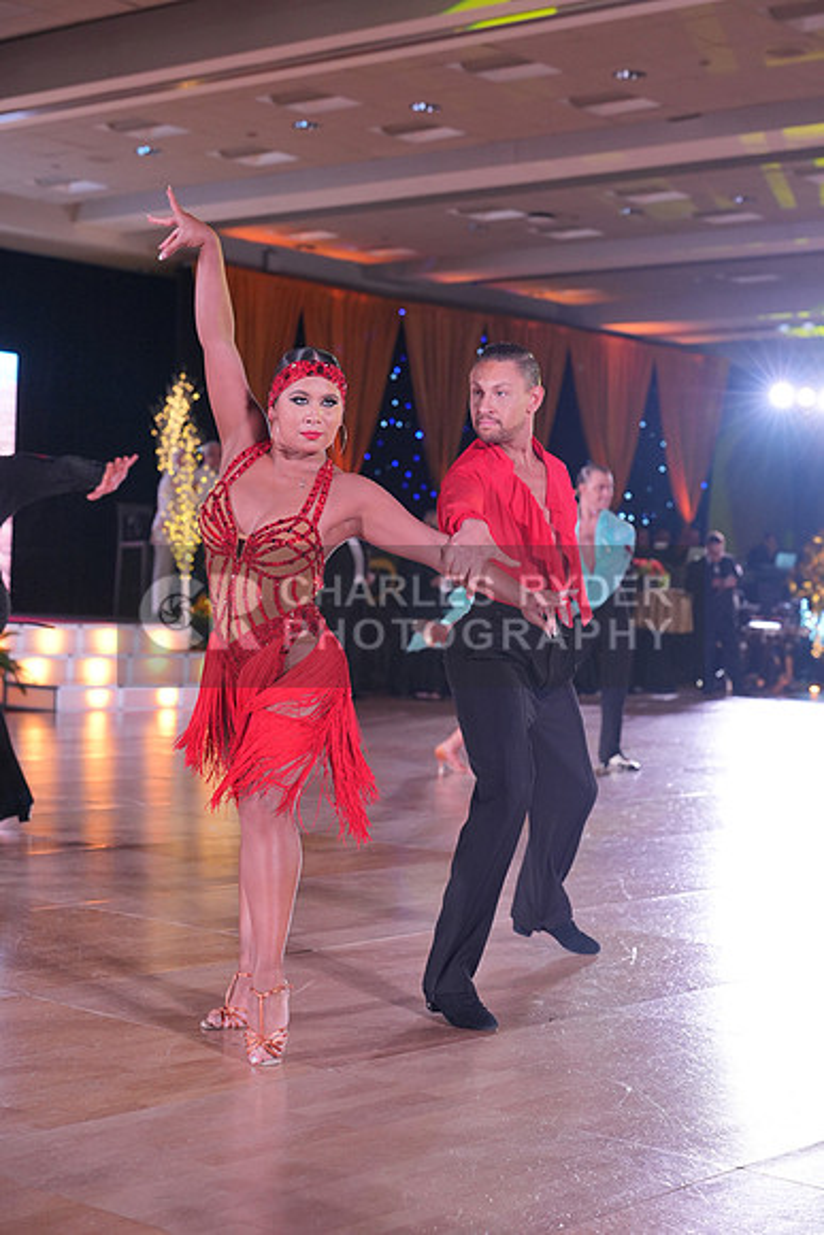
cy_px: 618
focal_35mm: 61
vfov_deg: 32.9
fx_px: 2093
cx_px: 412
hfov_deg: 22.3
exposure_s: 1/400
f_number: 4
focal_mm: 61
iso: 2000
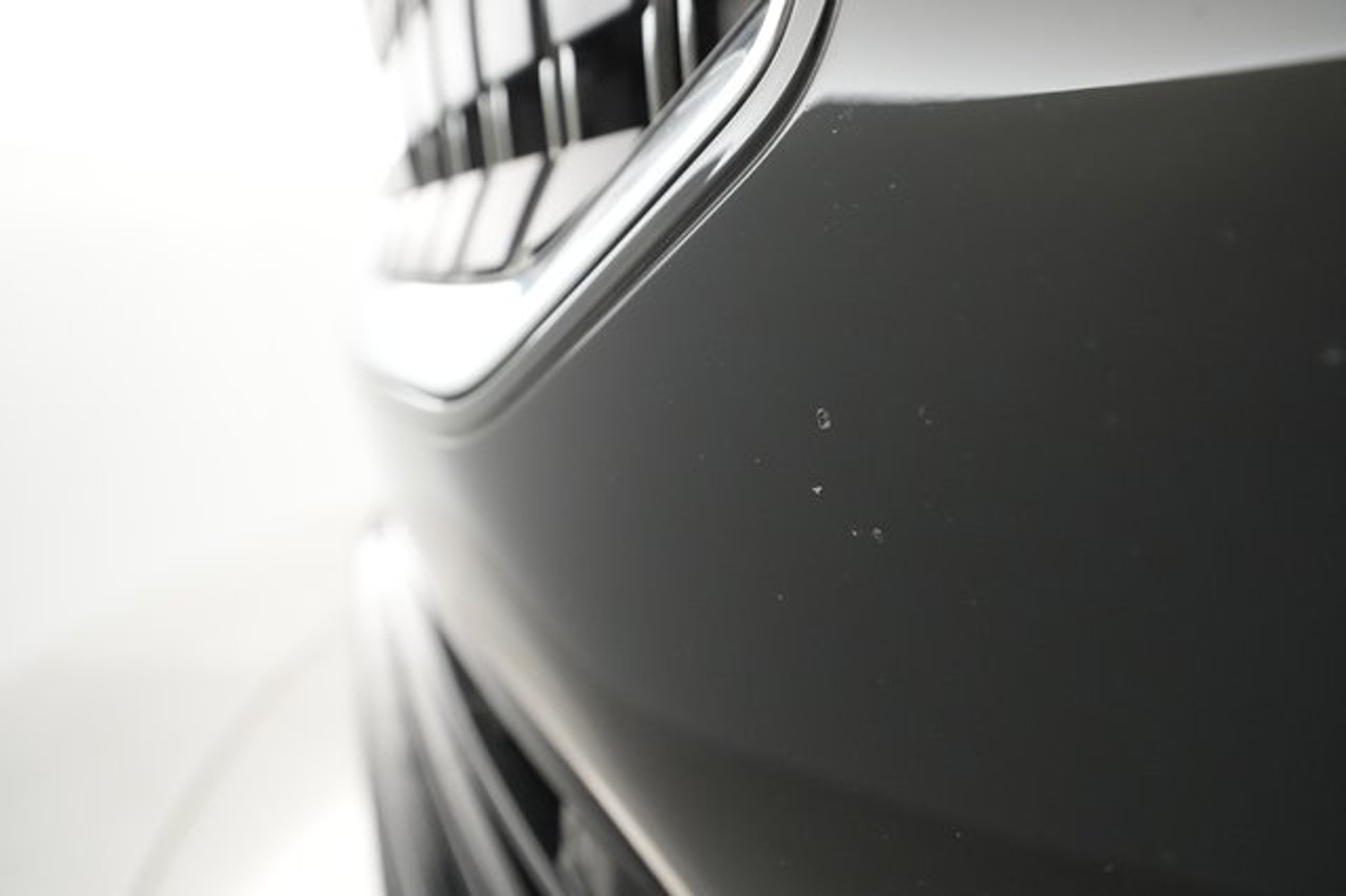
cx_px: 673
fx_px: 1046
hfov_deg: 65.5
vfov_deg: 46.4
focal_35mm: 28
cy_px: 448
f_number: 4.5
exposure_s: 1/100
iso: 6400
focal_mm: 28
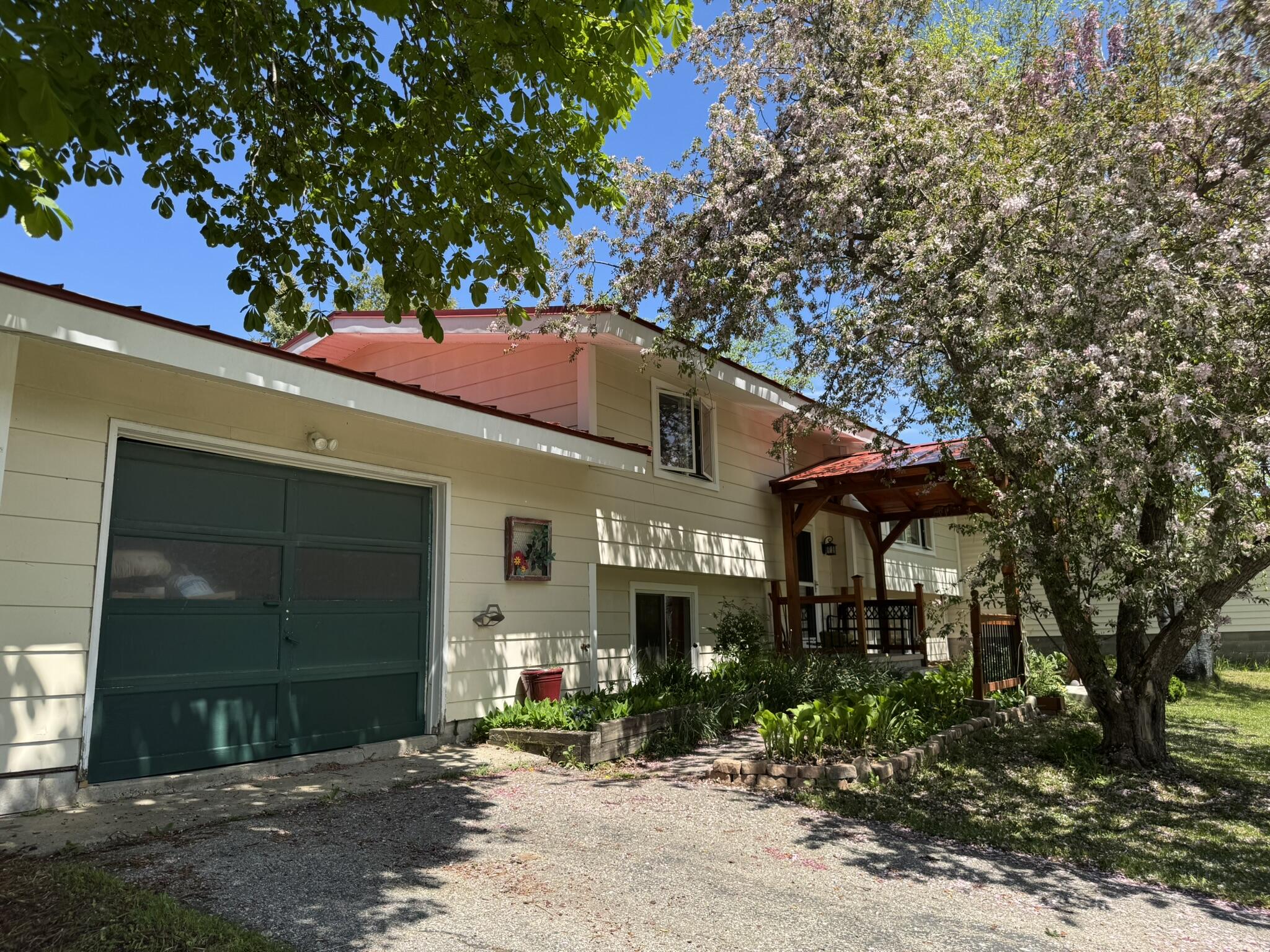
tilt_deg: +10.0
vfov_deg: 56.8
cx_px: 635
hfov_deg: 71.6
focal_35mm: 24
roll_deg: +1.6
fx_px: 881
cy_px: 476
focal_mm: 6.76
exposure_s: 1/1637
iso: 80
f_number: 1.78
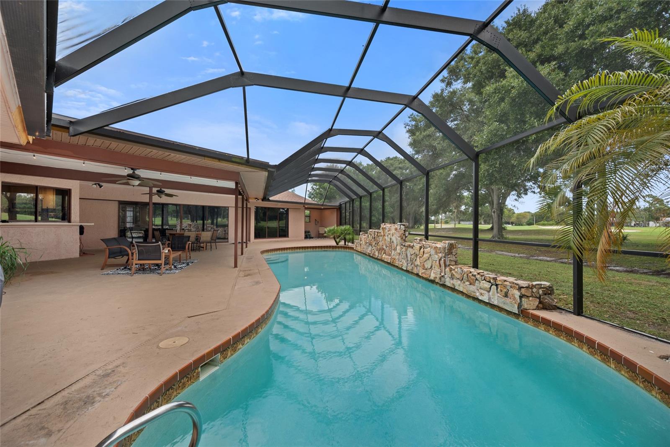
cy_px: 224
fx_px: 261
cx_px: 335
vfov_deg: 81.2
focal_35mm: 14
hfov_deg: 104.2
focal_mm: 14
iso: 250
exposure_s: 1/200
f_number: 6.3
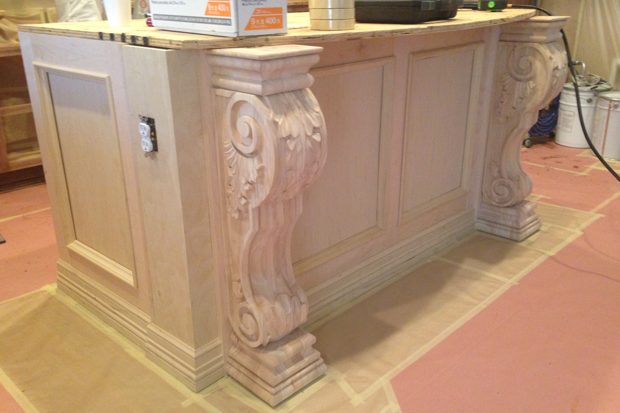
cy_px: 212
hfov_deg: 54.4
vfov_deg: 37.8
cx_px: 305
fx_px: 603
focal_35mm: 35
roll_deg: +2.1
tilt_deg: -21.4
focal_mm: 4.12
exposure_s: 1/20
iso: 200
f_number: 2.4
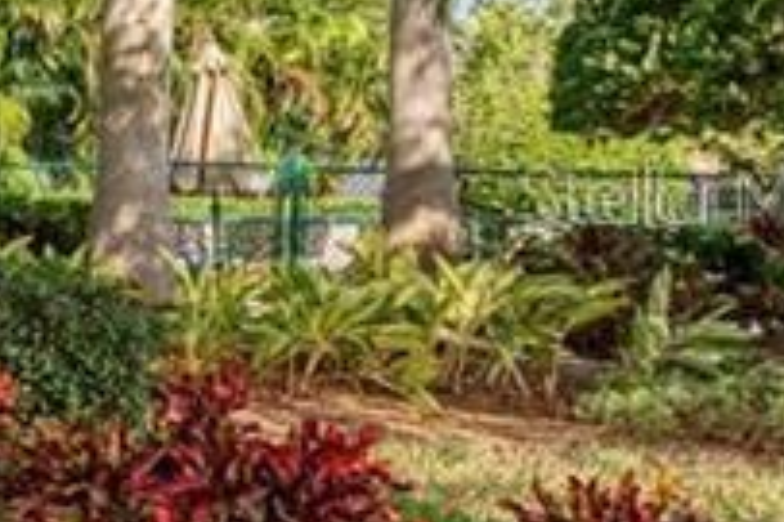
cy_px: 195
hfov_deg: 14.6
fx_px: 1980
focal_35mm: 91
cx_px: -1093
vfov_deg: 15.0
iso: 320
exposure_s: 1/640
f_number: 7.1
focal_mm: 18
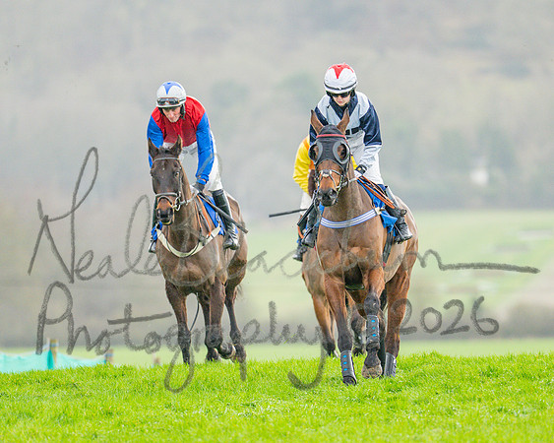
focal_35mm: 676
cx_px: 287
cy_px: 222
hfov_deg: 2.9
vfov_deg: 2.3
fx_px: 11087
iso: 1000
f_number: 4.5
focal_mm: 400
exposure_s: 1/800
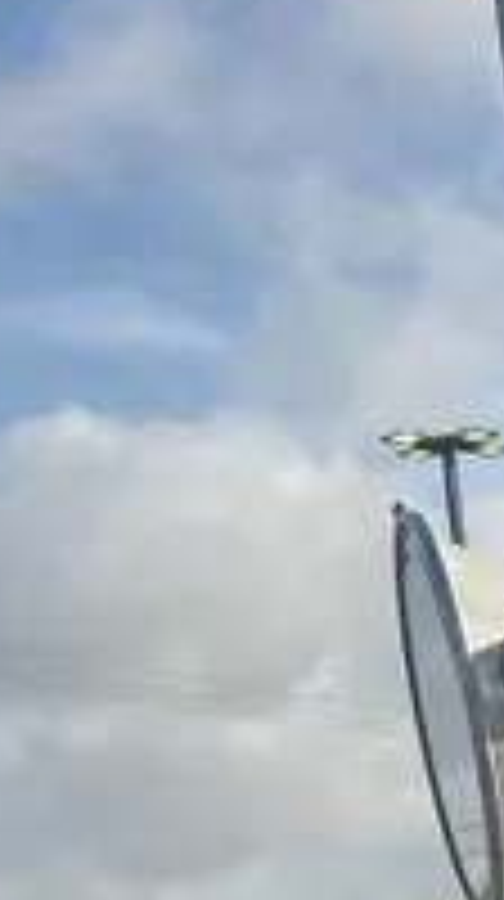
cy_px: 1366
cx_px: 1166
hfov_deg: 10.2
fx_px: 2479
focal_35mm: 104
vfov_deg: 18.2
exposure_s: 1/4115
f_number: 1.5
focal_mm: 5.7
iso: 50
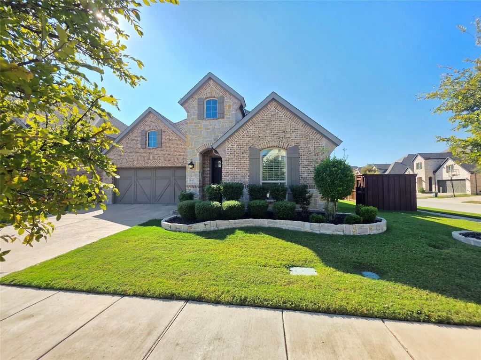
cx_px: 240
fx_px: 181
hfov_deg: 106.2
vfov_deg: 89.9
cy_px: 180
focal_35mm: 13
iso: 40
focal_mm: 2.2
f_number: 1.9
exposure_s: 1/1050
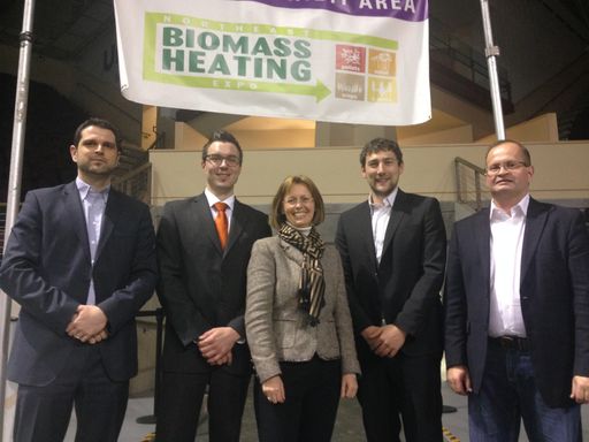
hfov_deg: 55.4
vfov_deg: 42.9
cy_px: 221
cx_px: 294
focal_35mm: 33
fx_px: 562
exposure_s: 1/20
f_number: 2.4
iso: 200
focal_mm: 4.12
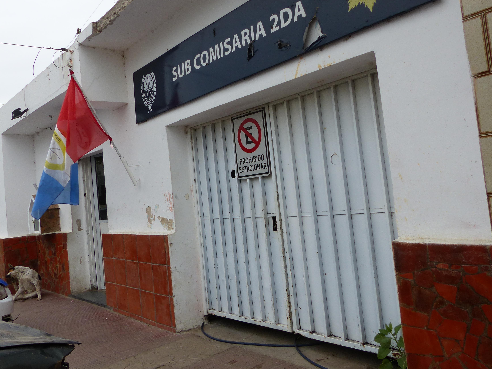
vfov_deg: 48.1
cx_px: 239
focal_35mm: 29
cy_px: 164
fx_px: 412
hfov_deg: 61.6
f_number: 4
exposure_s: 1/400
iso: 100
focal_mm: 4.5
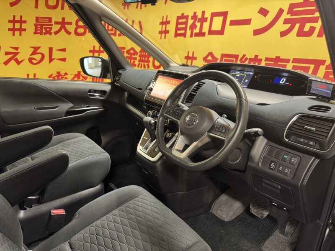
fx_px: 232
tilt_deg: -19.2
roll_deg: -0.5
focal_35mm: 24
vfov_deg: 56.8
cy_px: 126
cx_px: 168
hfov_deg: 71.6
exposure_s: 1/50
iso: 320
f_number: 1.78
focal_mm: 6.76
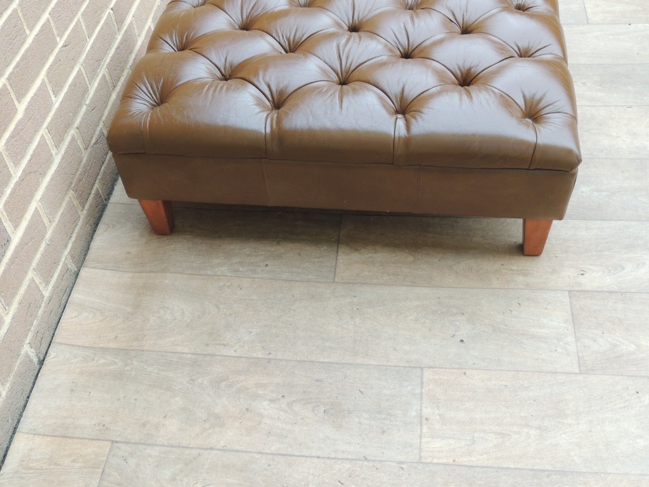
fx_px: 750
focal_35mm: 40
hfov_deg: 46.8
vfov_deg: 36.0
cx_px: 324
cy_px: 244
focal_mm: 7.1
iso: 180
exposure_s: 1/50
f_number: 3.3
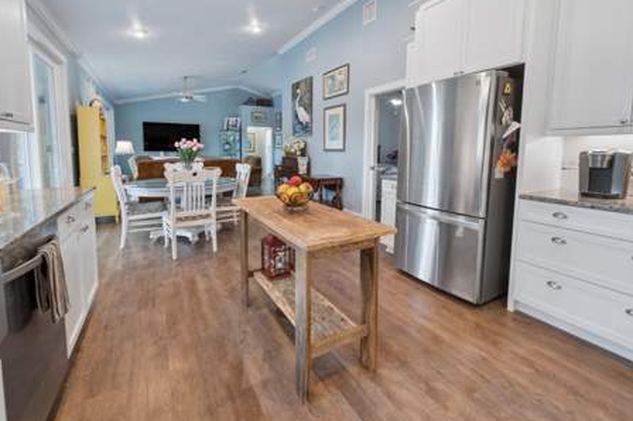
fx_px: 264
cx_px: 318
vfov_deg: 77.2
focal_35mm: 15
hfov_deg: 100.4
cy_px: 211
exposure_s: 1/13
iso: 400
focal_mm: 14
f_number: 8
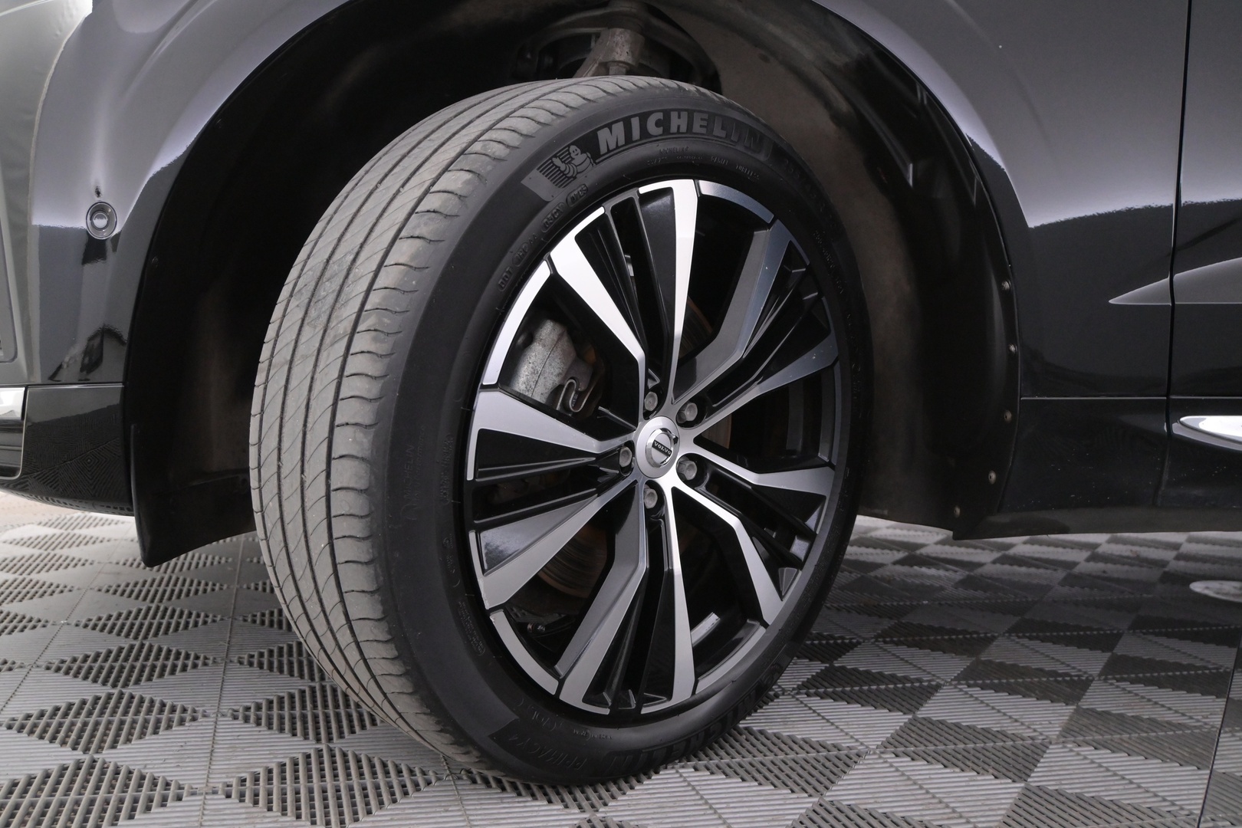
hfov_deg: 55.1
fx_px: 1190
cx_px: 621
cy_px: 414
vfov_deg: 38.4
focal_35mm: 34
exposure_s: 1/80
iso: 2500
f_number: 4.2
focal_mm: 23
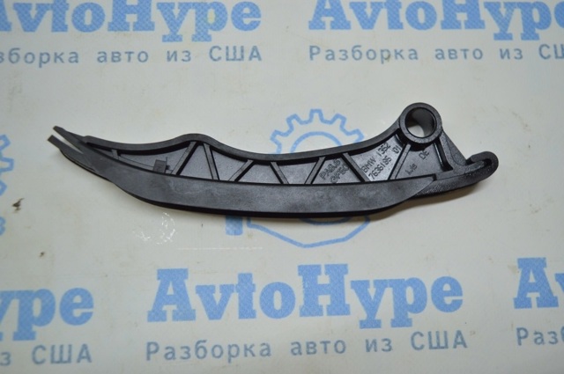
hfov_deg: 53.2
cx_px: 282
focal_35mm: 36
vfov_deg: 36.8
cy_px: 187
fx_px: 563
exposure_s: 1/100
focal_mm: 24
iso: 400
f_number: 4
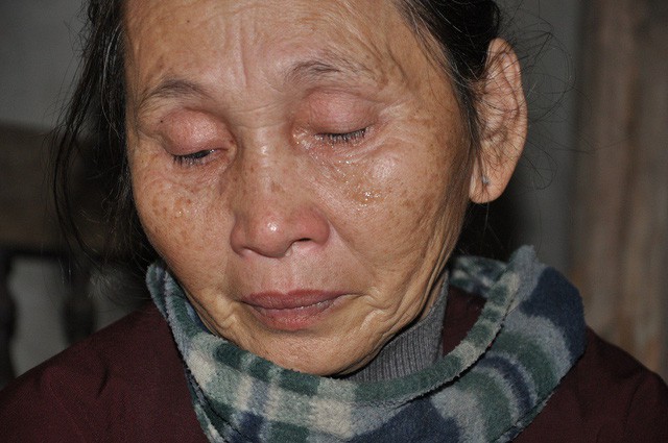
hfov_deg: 14.9
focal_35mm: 138
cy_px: 222
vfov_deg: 9.9
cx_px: 334
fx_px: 2557
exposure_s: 1/60
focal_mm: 92
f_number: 5.6
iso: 400
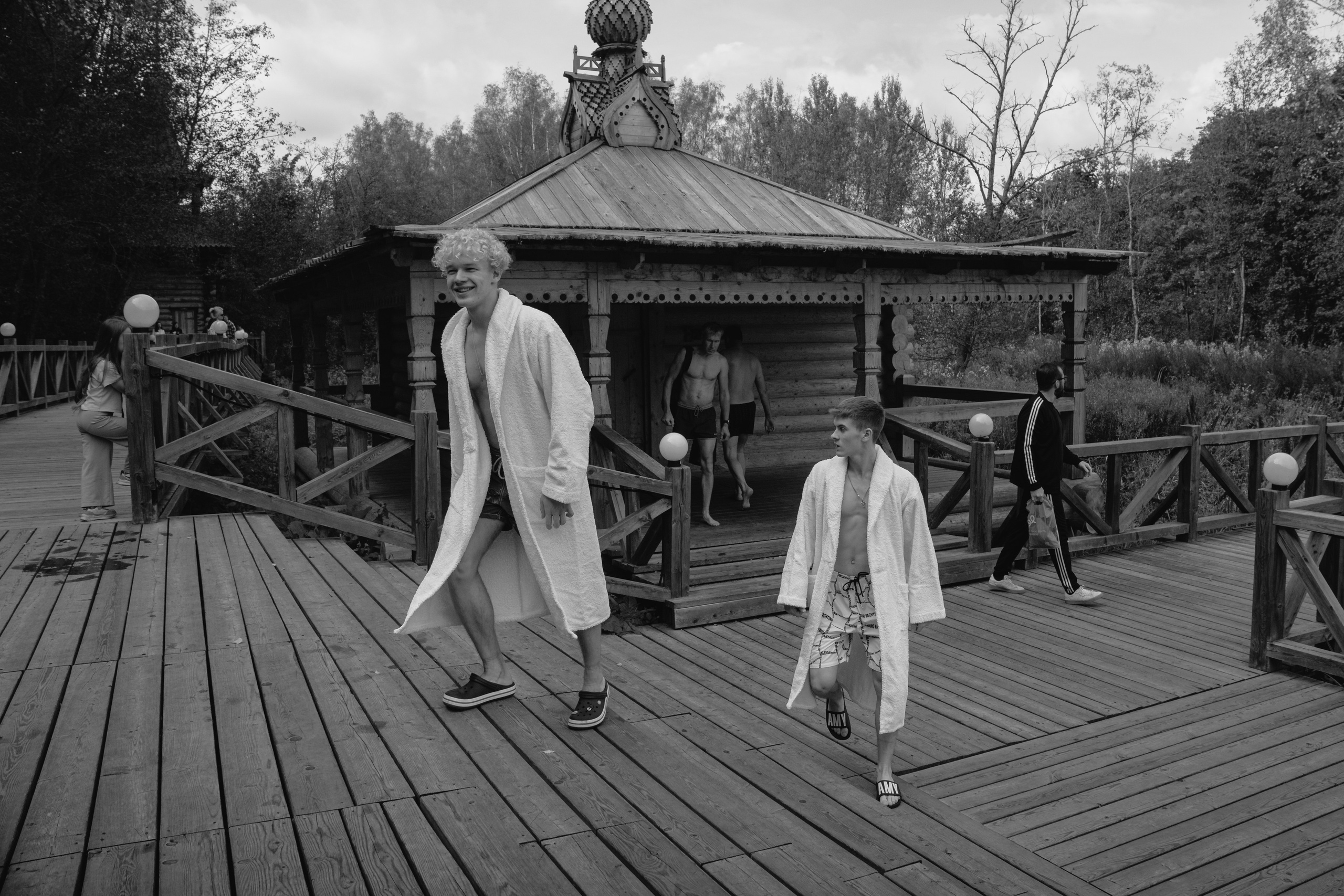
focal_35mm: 28
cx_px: 698
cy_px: 431
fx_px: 1047
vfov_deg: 46.3
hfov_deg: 65.4
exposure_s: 1/1600
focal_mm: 18
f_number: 5
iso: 400
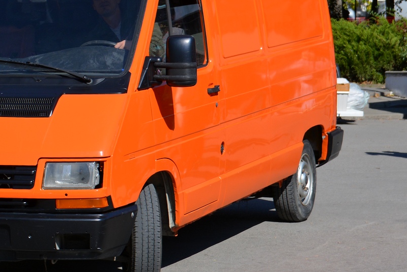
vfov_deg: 9.4
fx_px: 1651
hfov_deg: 14.0
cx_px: 71
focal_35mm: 146
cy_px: 61
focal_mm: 52
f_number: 6.3
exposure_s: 1/1600
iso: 400
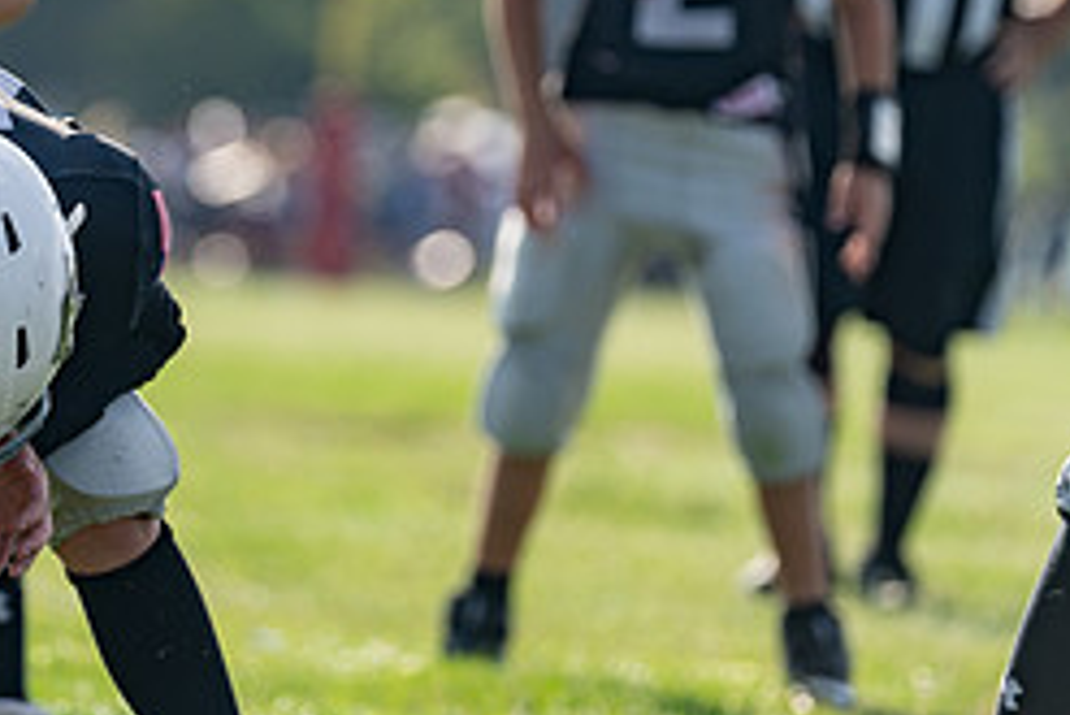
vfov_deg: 3.4
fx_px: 12074
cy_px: 80
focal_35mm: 406
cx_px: 0
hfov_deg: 5.1
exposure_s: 1/1000
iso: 100
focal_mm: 173
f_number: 3.5
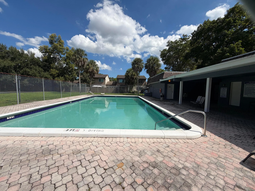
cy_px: 96
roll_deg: -1.2
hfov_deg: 102.1
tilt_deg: -3.3
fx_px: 103
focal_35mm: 14
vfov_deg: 85.7
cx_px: 128
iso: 20
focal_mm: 2.22
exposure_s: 1/1497
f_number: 2.2
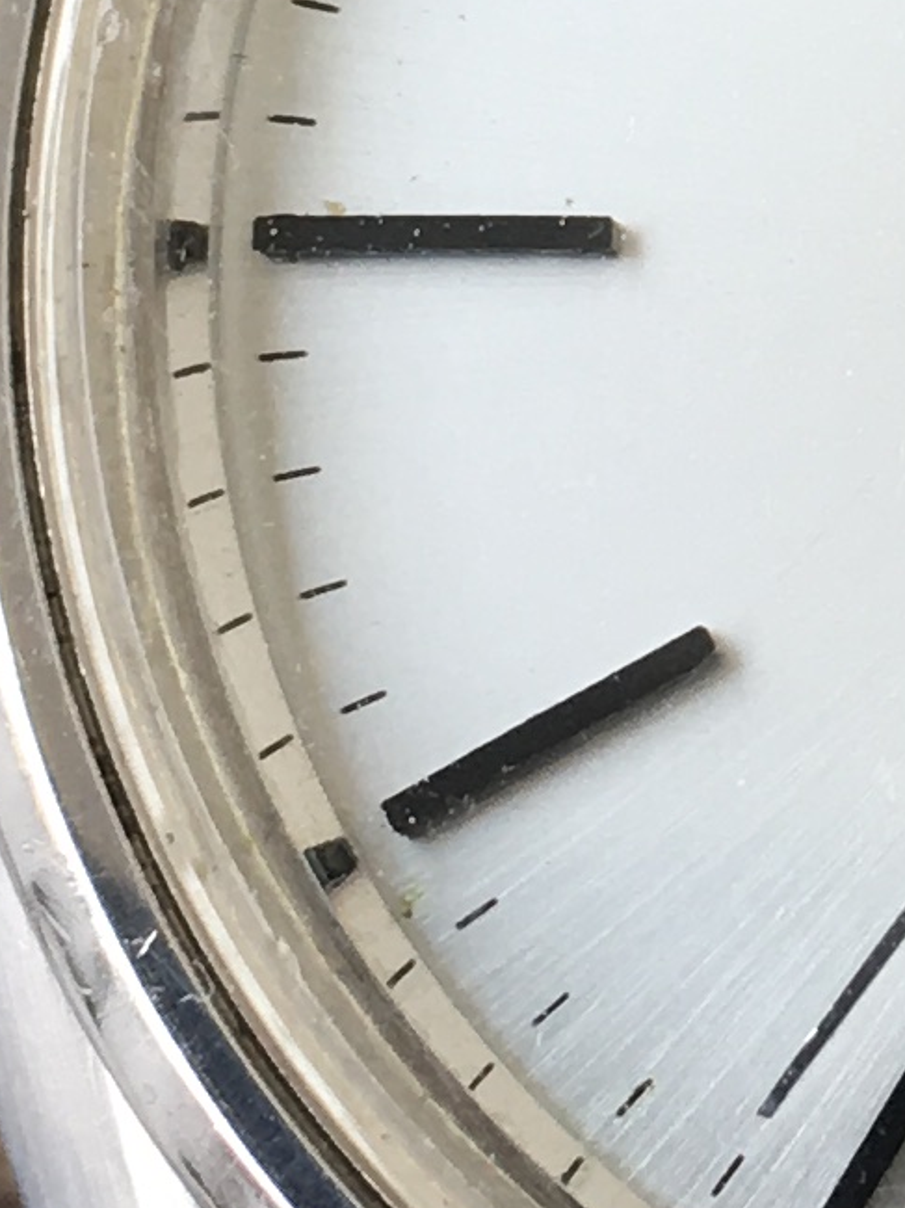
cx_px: 1622
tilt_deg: -76.9
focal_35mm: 180
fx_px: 6279
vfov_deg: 10.9
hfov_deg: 8.0
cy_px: -20
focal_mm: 4.15
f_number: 2.2
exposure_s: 1/120
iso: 32
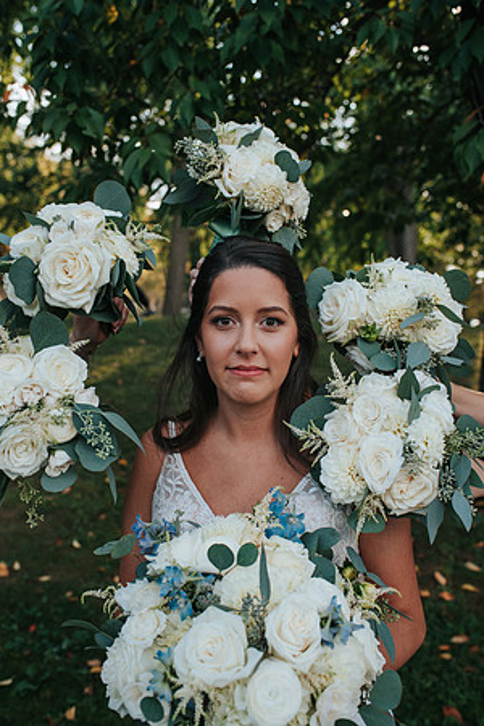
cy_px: 363
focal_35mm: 35
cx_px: 242
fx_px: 706
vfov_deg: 54.4
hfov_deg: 37.9
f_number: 4
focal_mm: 35
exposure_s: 1/1000
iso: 640
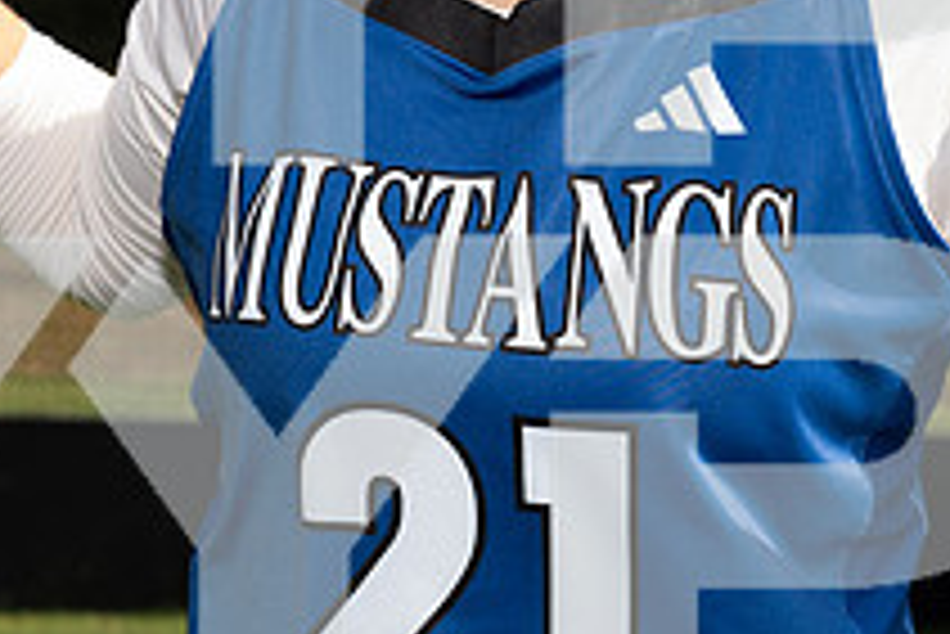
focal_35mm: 143
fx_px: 3776
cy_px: -70
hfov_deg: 14.3
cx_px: 477
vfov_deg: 9.5
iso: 125
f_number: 6.3
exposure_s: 1/250
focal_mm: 52
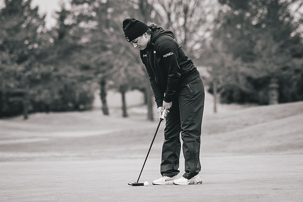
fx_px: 1662
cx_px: 172
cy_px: 90
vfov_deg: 7.0
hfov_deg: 10.4
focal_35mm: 197
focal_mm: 113
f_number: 2.8
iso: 800
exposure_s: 1/2500
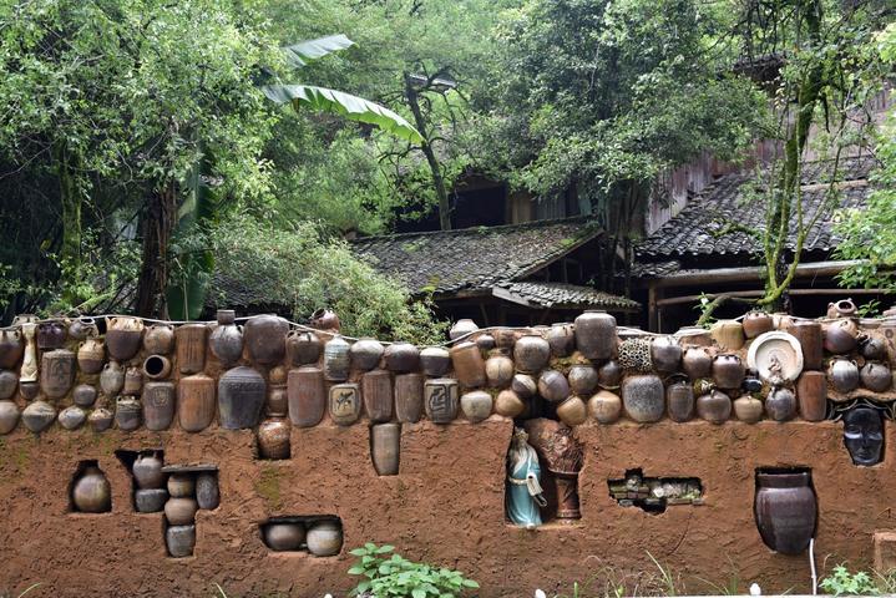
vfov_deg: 35.1
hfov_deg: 50.7
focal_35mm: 38
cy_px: 299
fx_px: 946
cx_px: 448
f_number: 6.3
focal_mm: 38
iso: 400
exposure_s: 1/160
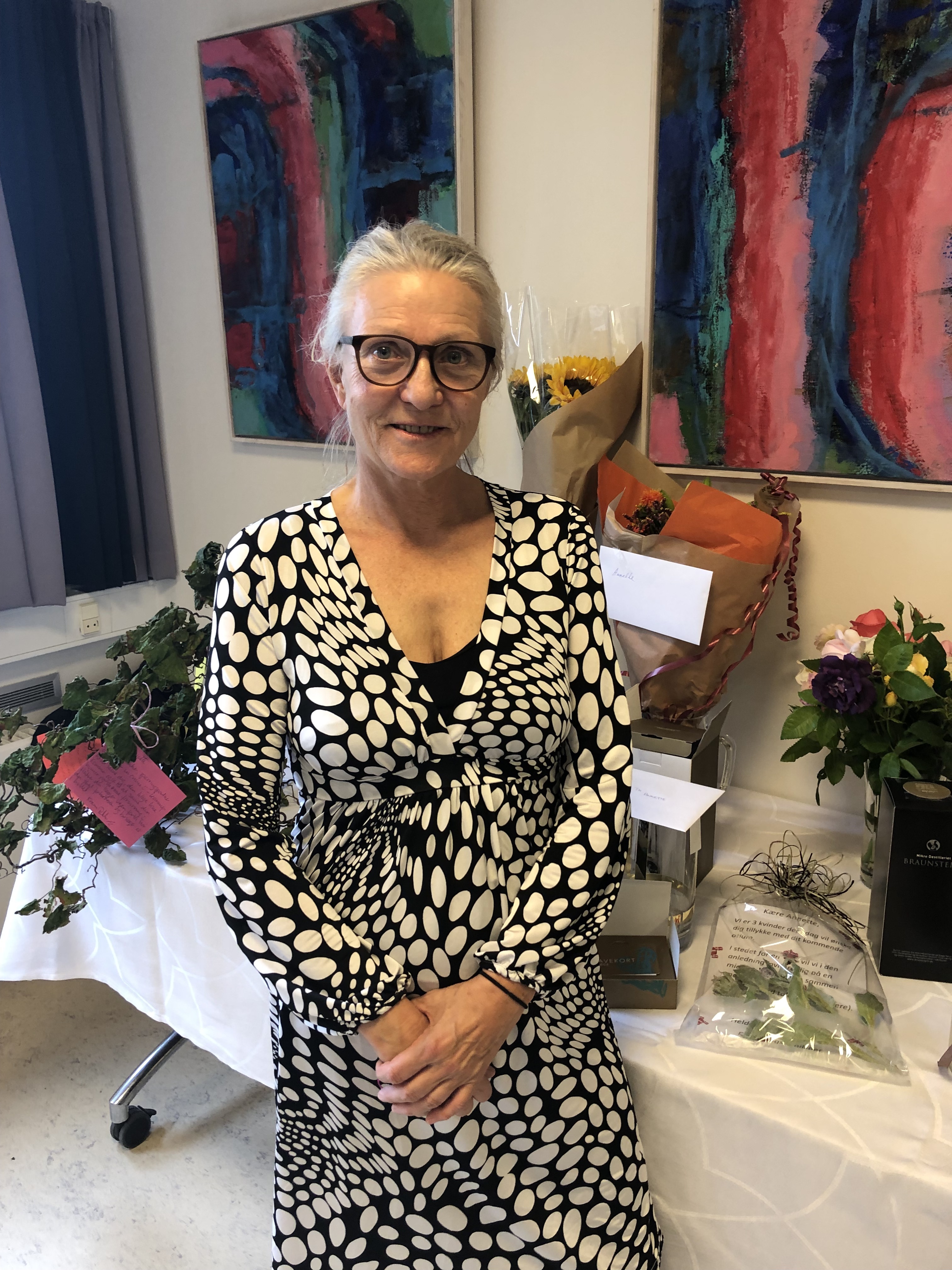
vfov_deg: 63.4
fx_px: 1027
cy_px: 635
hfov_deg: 49.7
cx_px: 476
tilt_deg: -13.5
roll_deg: +0.5
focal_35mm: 28
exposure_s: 1/20
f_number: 1.8
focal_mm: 3.99
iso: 40
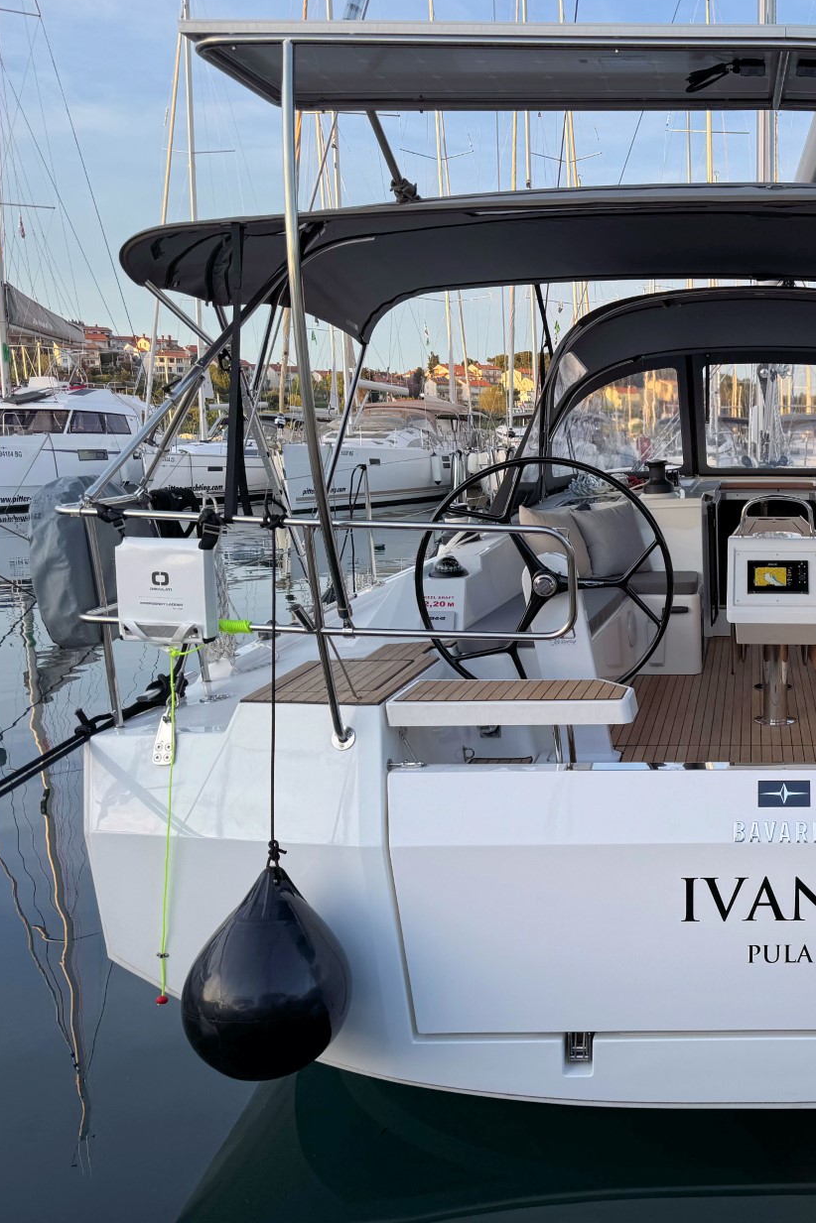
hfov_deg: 35.6
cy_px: 602
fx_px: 1156
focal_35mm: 34
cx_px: 792
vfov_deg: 55.8
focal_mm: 6.86
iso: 80
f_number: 1.78
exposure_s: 1/864
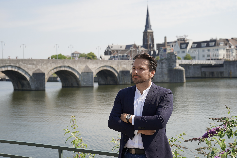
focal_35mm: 46
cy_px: 79
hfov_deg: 42.7
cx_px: 118
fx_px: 303
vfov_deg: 29.2
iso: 100
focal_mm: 46
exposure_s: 1/640
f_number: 4.5
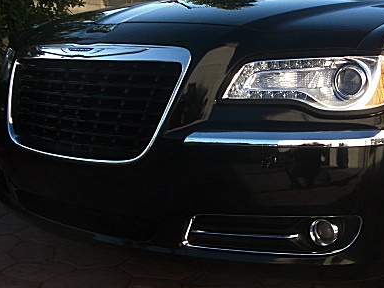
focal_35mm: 60
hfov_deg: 31.6
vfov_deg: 24.4
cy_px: 120
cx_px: 285
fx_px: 666
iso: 50
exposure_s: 1/250
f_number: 2.8
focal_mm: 6.3
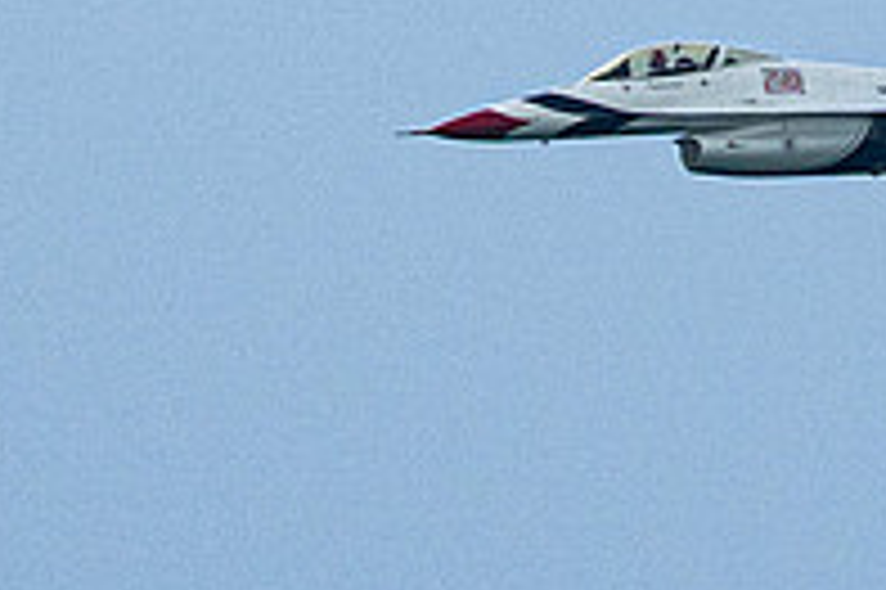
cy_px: -347
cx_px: 1046
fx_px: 70893
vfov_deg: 0.5
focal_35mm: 2883
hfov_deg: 0.7
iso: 800
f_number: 10
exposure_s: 1/1600
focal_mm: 400
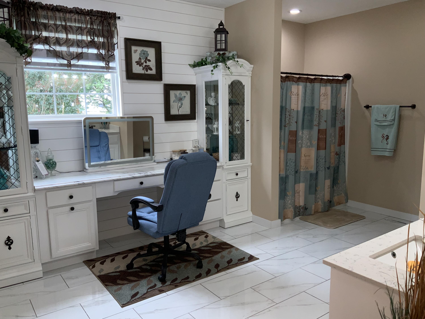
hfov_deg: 61.7
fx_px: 356
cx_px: 212
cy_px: 160
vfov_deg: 48.2
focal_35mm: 29
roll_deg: +0.6
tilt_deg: -7.7
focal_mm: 3
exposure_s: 1/66
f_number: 1.8
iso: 16
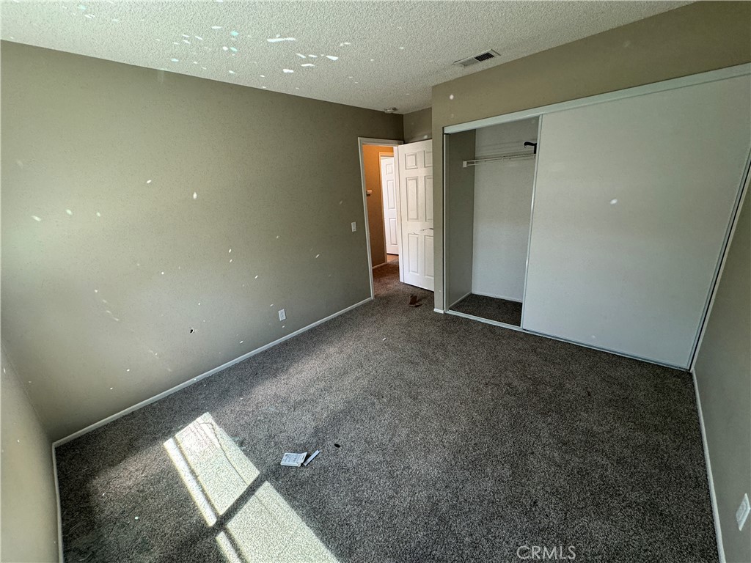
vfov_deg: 85.7
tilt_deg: -16.2
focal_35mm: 14
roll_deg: +4.6
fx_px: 304
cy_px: 282
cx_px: 376
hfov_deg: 102.1
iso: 200
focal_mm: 2.22
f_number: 2.2
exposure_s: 1/99
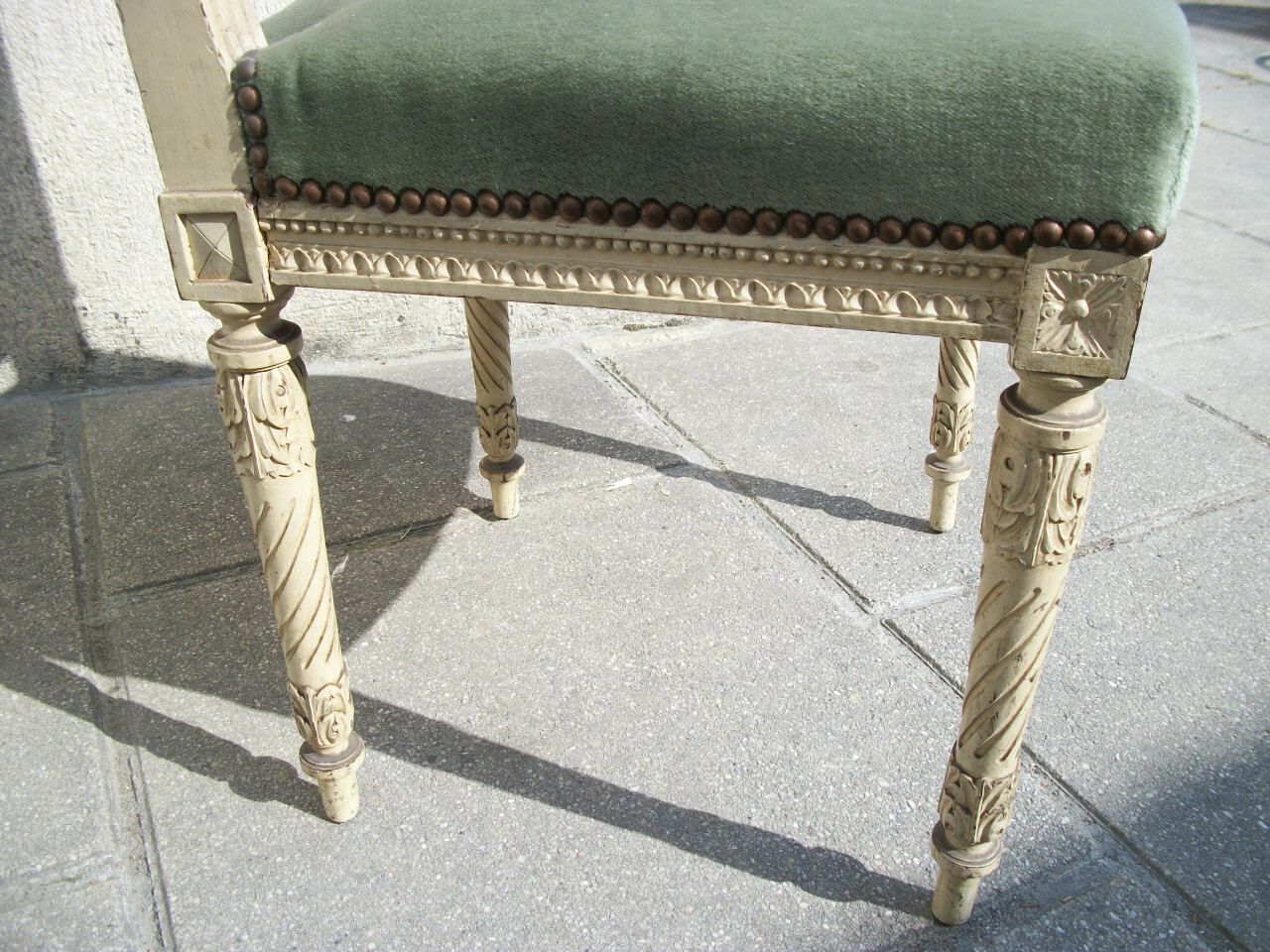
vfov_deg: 44.2
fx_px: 1174
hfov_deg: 56.8
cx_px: 635
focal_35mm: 32
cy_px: 476
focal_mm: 5.7
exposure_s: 1/125
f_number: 8.8
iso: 80
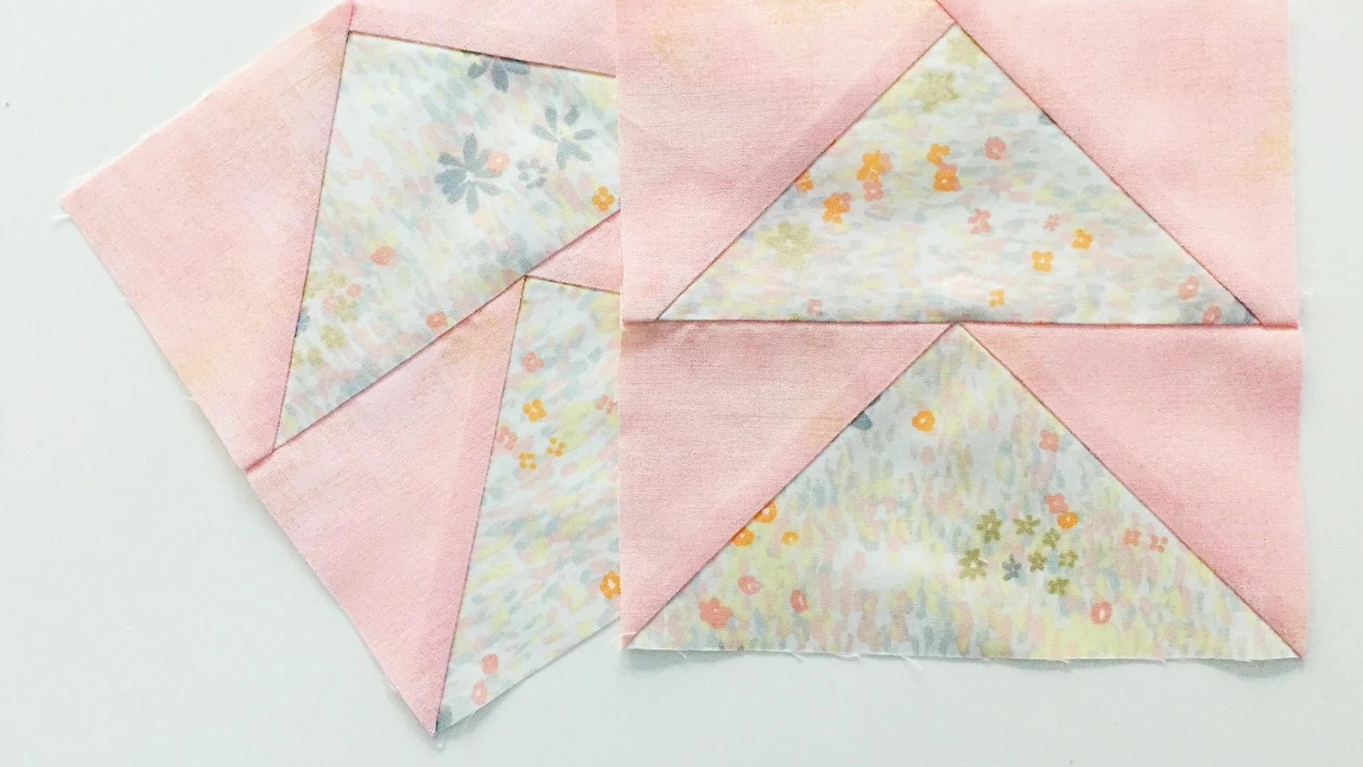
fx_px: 1157
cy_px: 281
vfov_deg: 36.4
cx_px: 682
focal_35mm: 32
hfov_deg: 61.0
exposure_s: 1/33
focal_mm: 4.15
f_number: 2.2
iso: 200
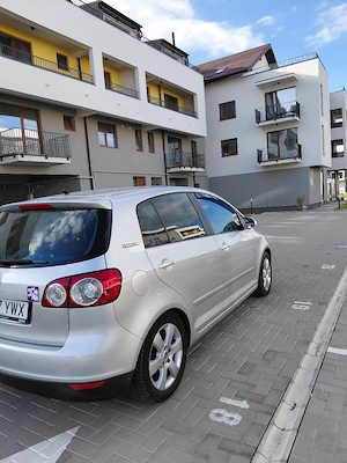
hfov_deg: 54.9
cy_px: 232
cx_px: 174
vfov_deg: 69.4
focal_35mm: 25
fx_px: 334
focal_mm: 4.69
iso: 50
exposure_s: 1/769
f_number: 1.8
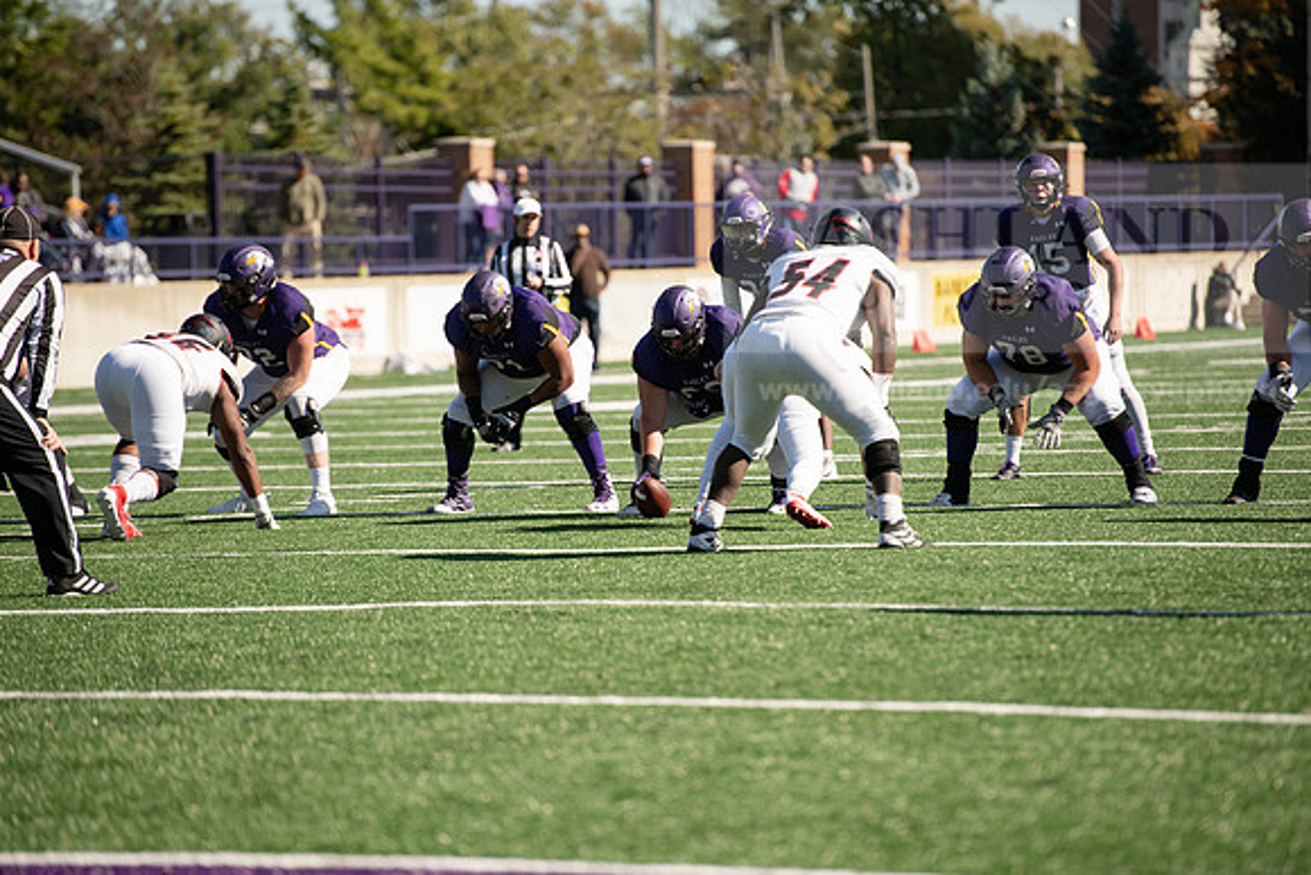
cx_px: 656
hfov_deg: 10.3
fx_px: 7285
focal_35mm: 200
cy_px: 438
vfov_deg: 6.9
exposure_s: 1/2000
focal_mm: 200
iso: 200
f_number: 3.5
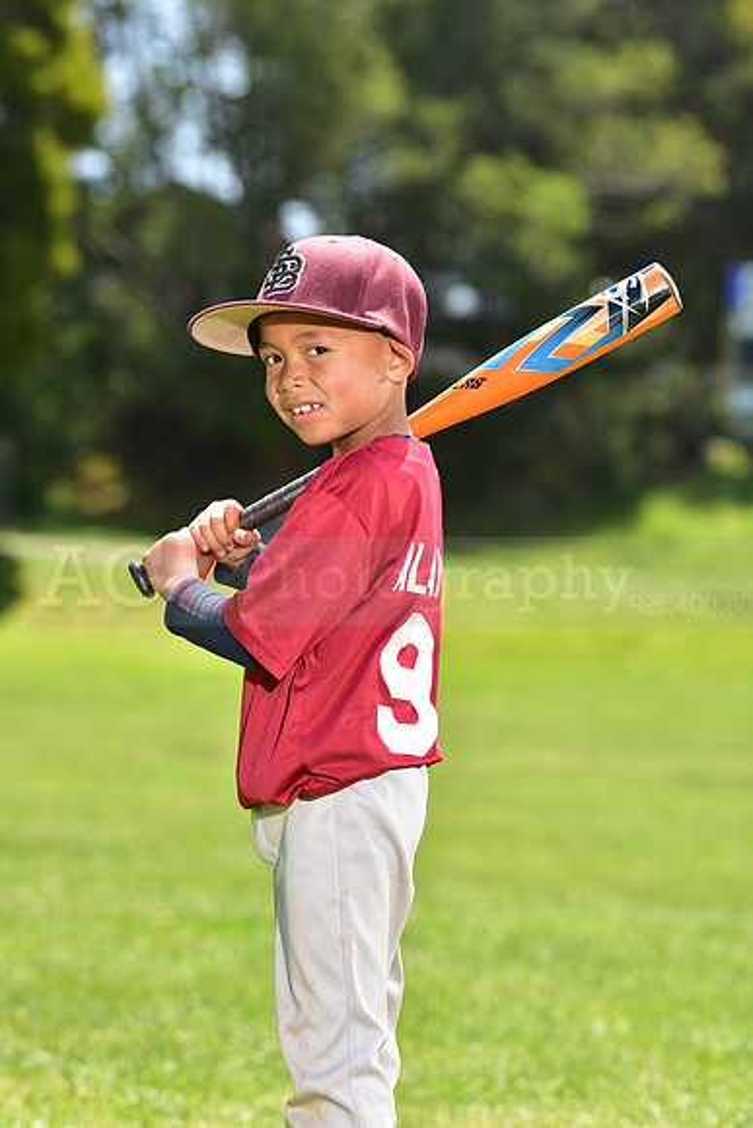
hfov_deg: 10.2
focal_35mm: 135
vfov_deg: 15.2
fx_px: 4233
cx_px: 376
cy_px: 564
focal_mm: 135
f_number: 5
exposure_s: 1/200
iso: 80
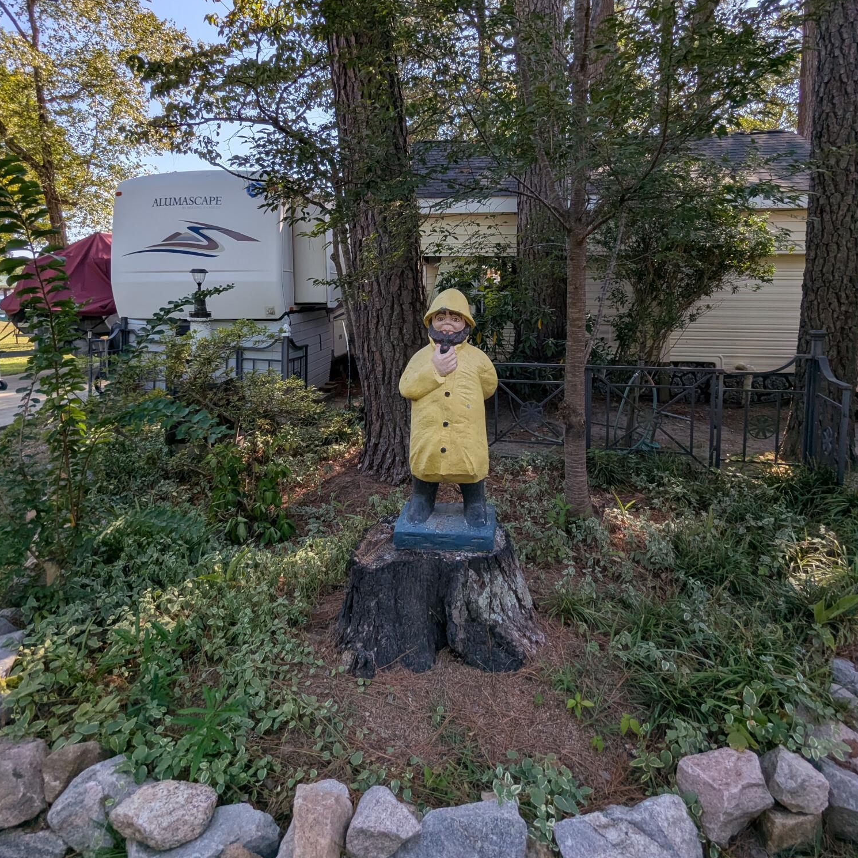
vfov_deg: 77.0
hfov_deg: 77.7
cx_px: 428
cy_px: 351
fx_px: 533
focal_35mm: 19
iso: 39
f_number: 2.2
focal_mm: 2.35
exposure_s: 1/654
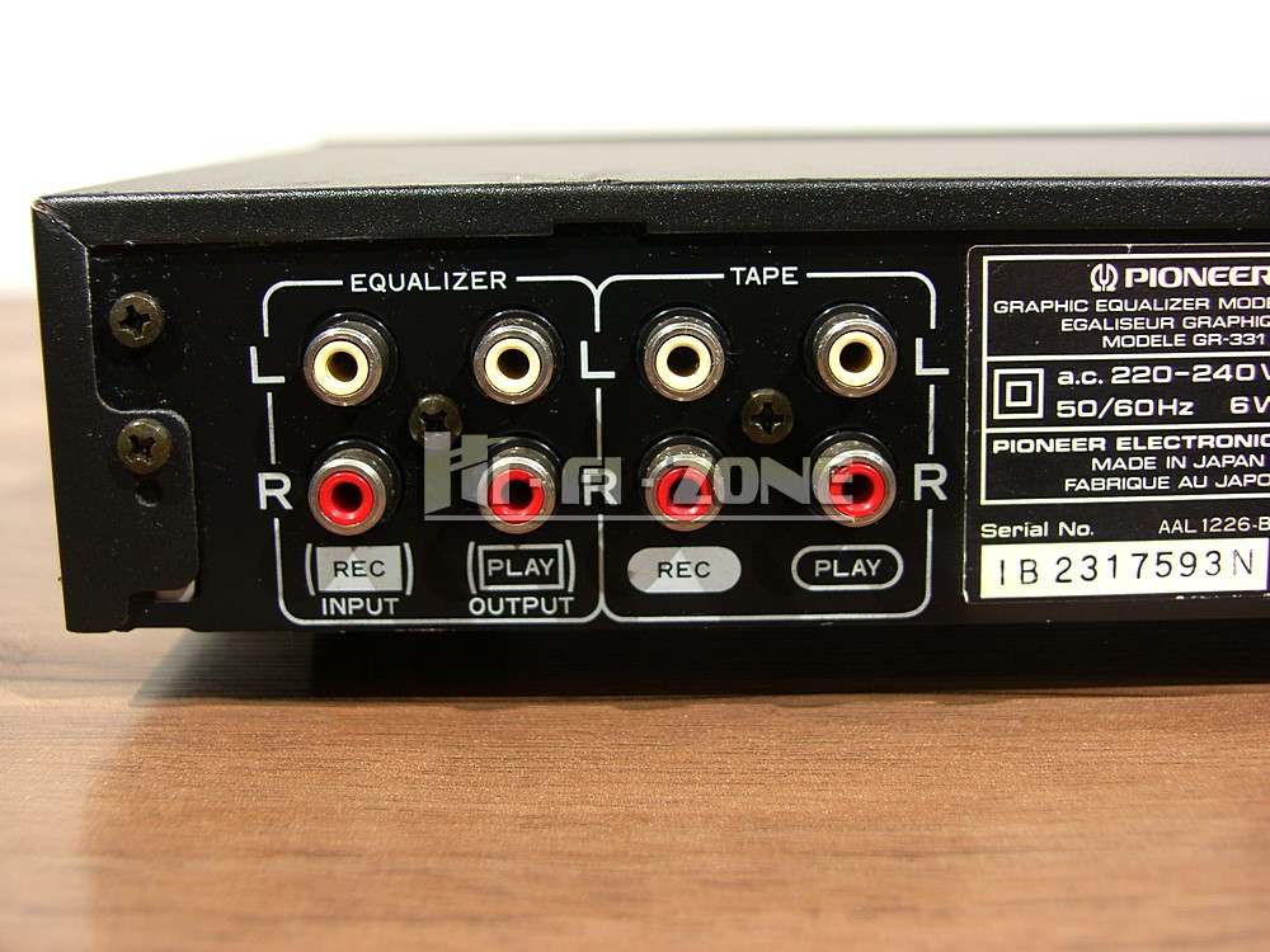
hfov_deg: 38.2
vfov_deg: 29.1
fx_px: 1834
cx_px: 635
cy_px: 476
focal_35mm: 50
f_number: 2.5
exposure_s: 1/50
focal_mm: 12.9
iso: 50
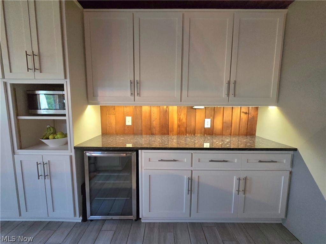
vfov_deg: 89.9
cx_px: 163
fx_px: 122
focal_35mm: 13
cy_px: 122
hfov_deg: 106.2
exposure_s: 1/60.2
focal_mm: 2.2
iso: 1000
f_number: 2.2
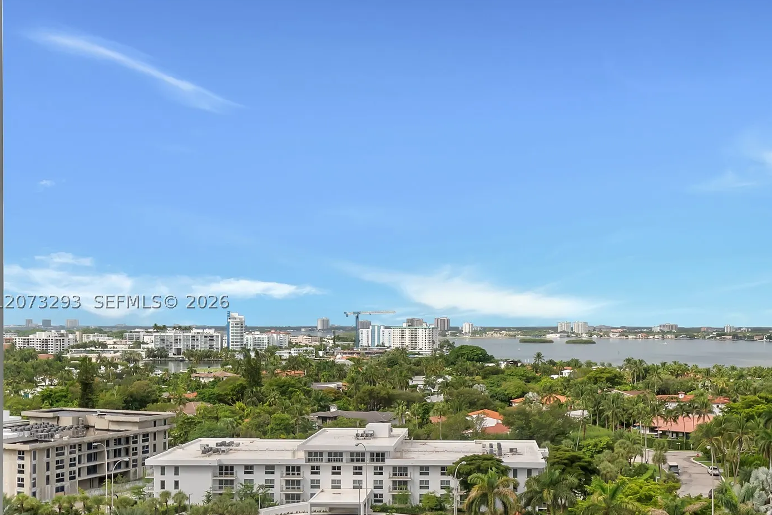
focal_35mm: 44
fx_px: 943
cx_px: 447
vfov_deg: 30.4
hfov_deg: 44.4
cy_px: 300
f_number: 8
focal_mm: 24
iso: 200
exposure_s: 1/2000
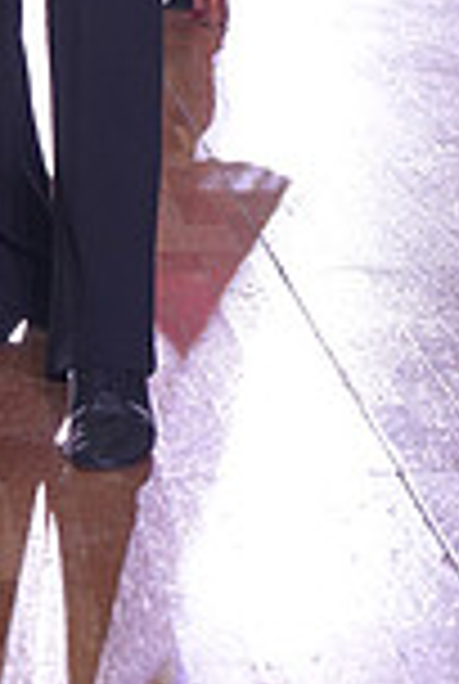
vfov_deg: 11.2
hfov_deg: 7.9
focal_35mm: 175
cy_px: -414
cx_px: 358
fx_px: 3331
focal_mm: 46
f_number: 4
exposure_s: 1/500
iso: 1600
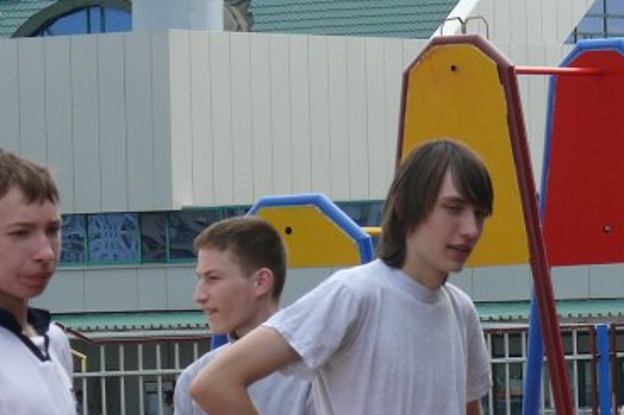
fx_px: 6445
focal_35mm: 372
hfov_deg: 5.5
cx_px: 402
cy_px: 244
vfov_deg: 3.7
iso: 100
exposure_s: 1/250
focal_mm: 27.8
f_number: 5.6
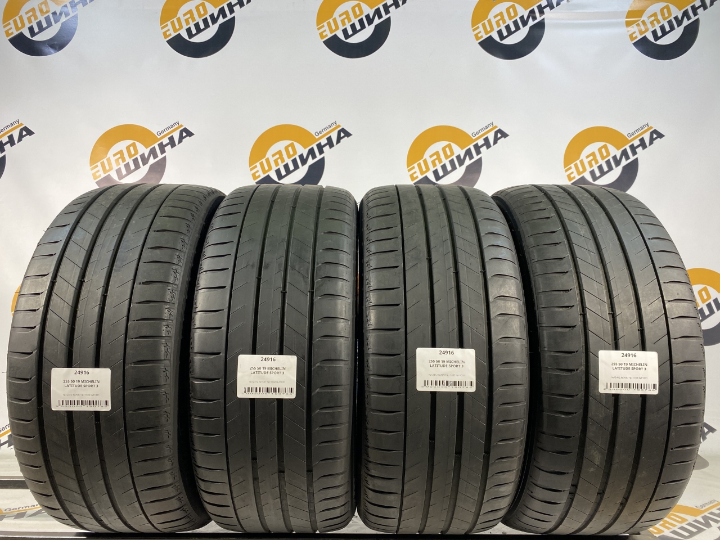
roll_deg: +0.3
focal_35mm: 26
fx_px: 541
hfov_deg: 67.3
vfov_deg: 53.1
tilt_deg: +2.2
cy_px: 270
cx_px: 360
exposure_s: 1/100
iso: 80
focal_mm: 4.25
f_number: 1.8
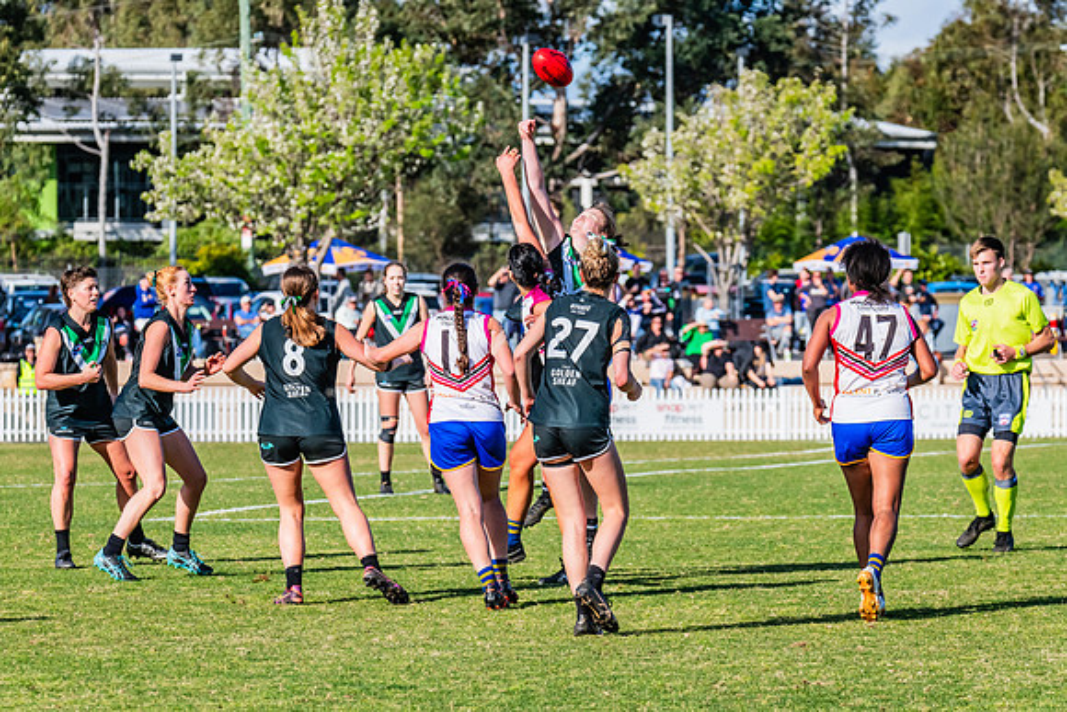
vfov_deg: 5.3
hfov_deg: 7.9
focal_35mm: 259
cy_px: 343
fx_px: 7681
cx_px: 501
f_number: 10
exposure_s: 1/1600
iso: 800
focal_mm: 240
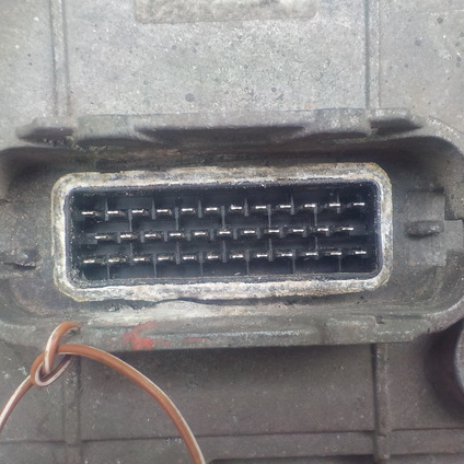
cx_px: 223
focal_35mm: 40
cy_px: 258
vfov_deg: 41.8
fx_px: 607
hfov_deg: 41.9
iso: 180
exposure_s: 1/30
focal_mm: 4.1
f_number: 3.3
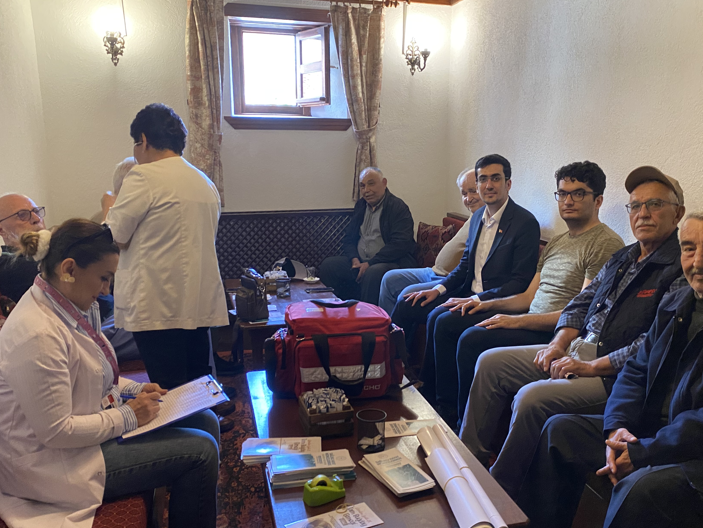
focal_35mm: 32
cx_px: 375
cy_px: 313
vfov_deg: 44.0
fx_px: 650
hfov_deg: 56.8
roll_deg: +0.5
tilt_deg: -12.8
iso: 640
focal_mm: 4.25
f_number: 1.8
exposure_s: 1/33
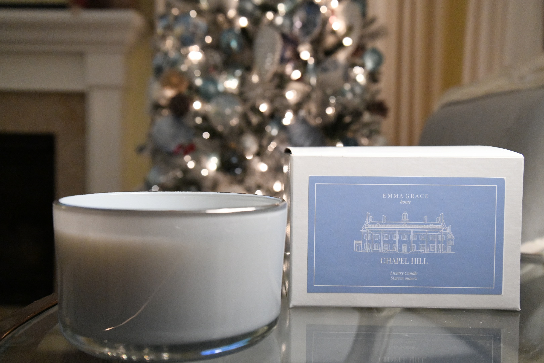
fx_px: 604
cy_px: 182
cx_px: 272
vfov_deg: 33.4
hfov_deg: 48.5
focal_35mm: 40
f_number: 5.6
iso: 12800
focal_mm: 40
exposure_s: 1/125
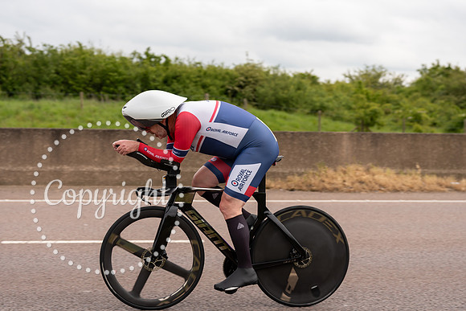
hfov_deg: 28.8
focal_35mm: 70
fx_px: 908
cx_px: 233
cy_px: 156
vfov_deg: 19.4
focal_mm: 70
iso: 125
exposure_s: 1/800
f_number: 4
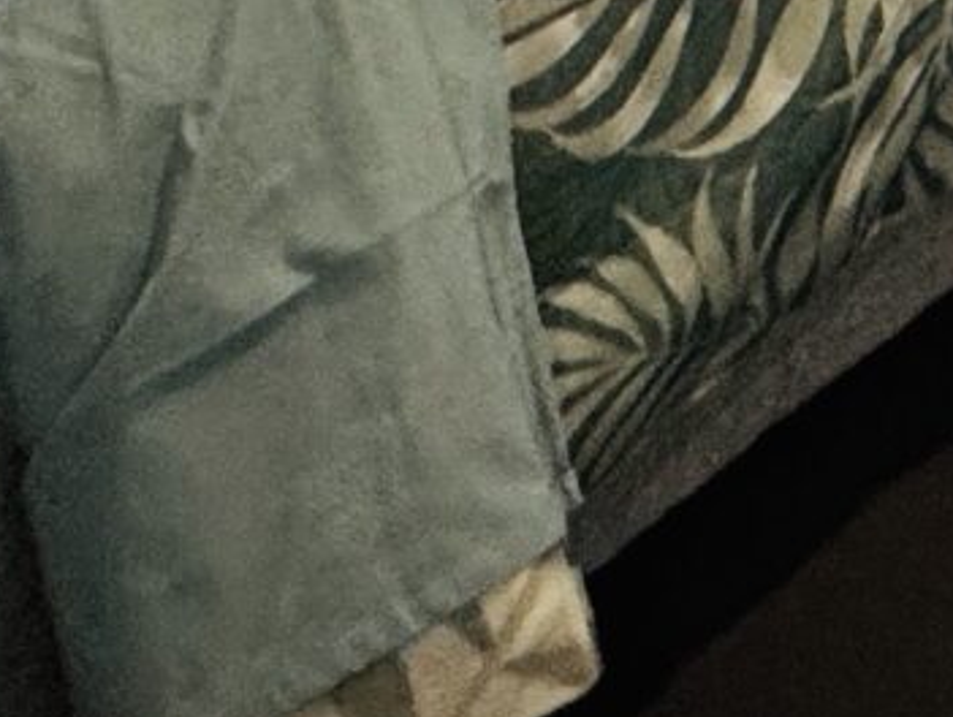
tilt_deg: +1.2
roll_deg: +0.5
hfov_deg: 17.6
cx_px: 1355
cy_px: -1765
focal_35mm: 102
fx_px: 2811
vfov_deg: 9.3
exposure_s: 1/100
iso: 160
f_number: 2.2
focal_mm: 2.22
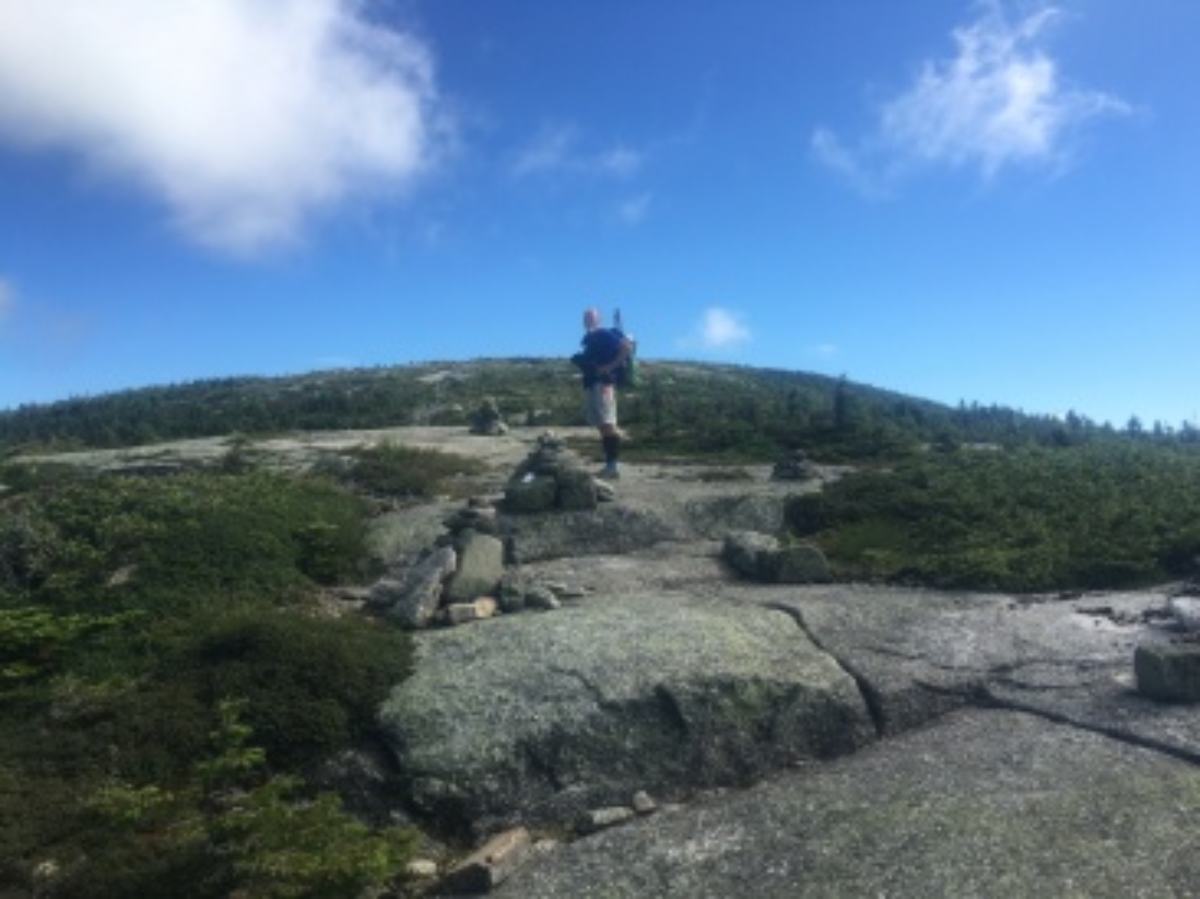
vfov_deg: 48.2
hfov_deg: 61.7
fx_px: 1005
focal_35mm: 29
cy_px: 450
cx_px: 600
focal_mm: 4.15
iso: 25
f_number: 2.2
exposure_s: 1/1099
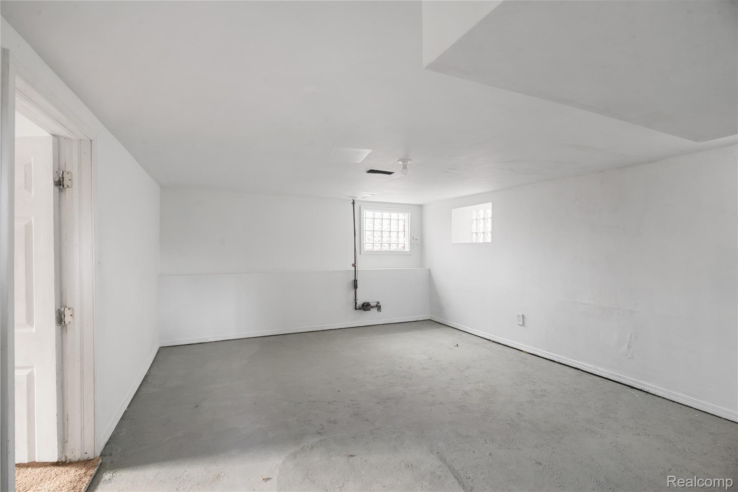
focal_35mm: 30
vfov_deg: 43.6
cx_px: 369
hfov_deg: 61.9
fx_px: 615
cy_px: 246
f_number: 9
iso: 320
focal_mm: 30
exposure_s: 1/6
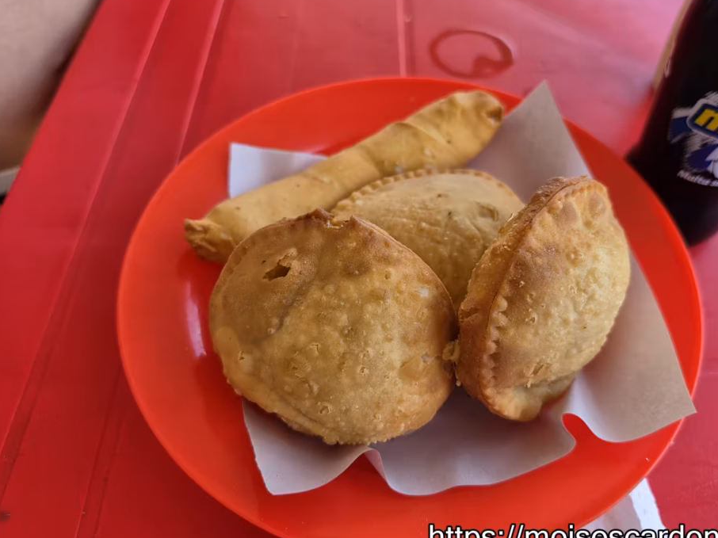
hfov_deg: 67.2
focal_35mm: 26
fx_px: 539
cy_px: 255
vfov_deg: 53.0
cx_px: 391
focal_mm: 6.5
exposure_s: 1/120
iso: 10
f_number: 1.4
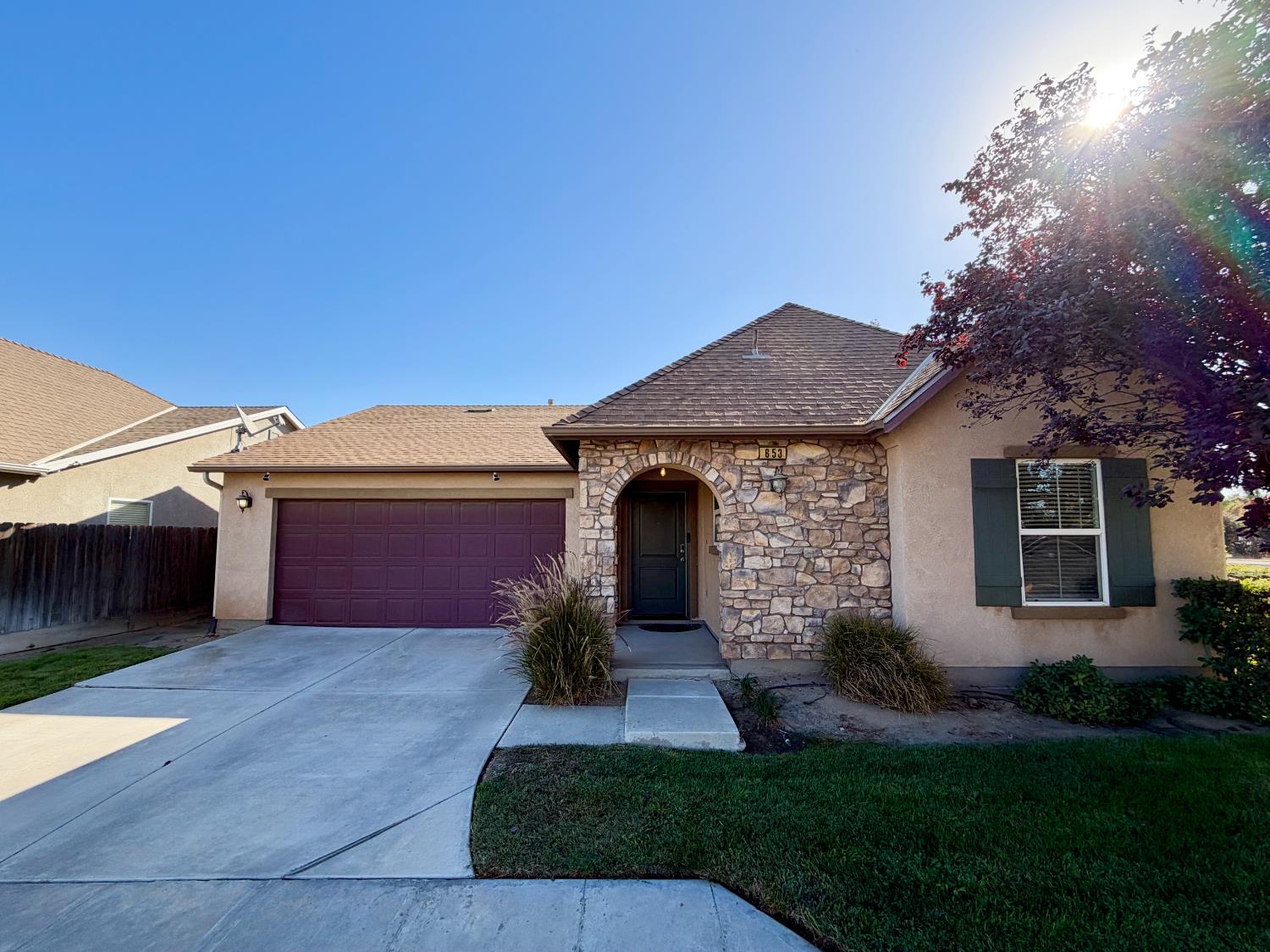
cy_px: 476
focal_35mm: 14
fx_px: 514
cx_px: 635
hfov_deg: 102.1
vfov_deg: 85.7
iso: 32
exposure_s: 1/770
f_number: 2.2
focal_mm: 2.22
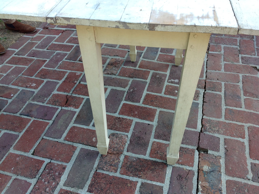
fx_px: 261
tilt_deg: -42.1
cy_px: 97
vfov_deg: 40.6
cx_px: 130
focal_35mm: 35
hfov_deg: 52.7
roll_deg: +4.2
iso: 50
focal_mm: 4.28
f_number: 2.4
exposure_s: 1/161
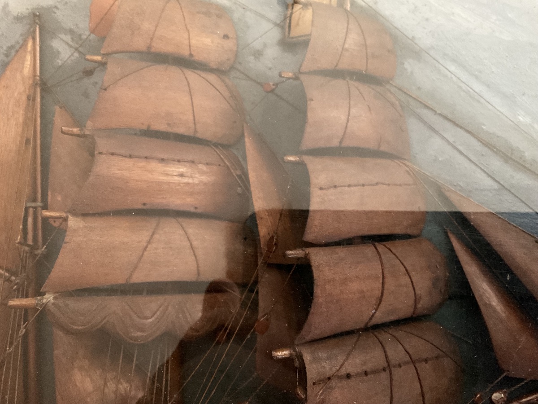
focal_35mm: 29
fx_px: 451
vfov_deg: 48.2
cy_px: 202
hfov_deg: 61.7
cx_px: 269
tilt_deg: -83.1
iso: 500
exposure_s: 1/30
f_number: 1.8
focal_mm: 3
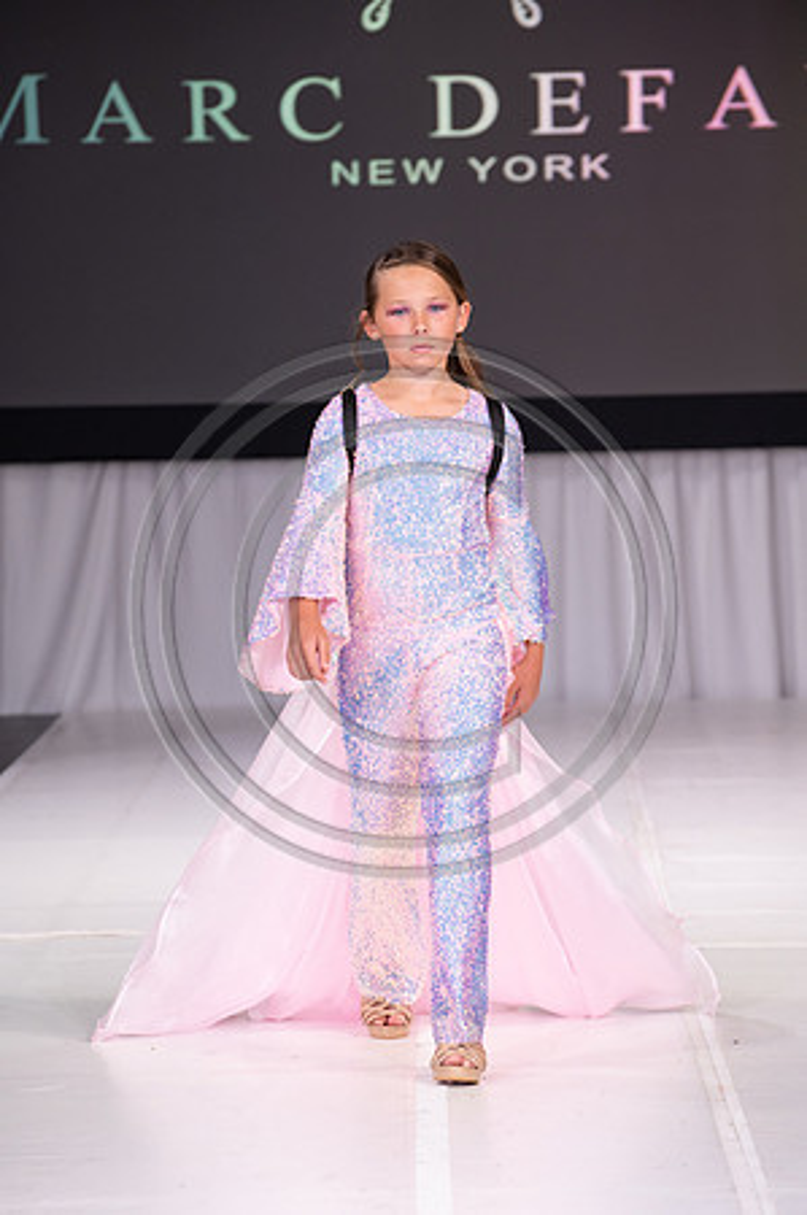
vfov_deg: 12.9
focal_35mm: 160
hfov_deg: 8.6
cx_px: 404
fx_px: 5392
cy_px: 608
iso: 2000
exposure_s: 1/400
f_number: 5.6
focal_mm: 160
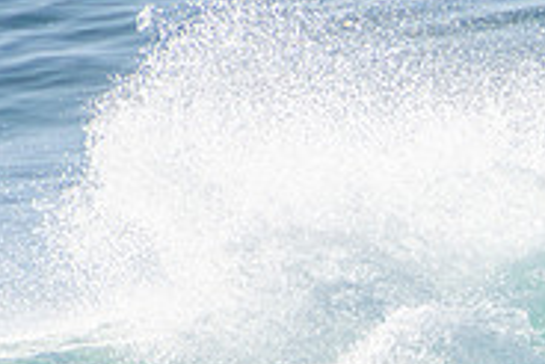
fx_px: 28604
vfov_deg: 0.7
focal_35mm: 1888
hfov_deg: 1.1
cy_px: 434
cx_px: 705
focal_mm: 400
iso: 250
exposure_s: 1/2000
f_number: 5.6
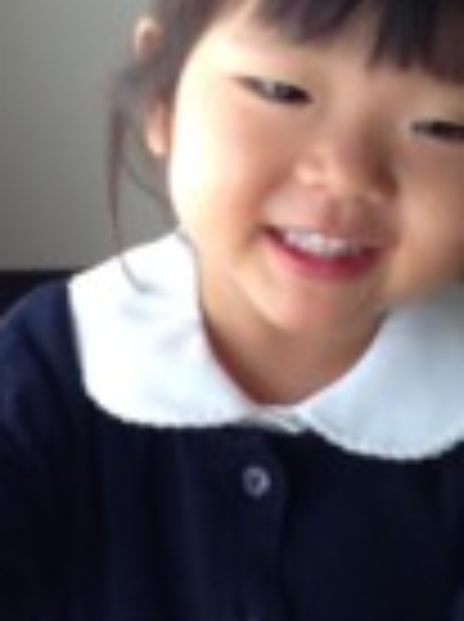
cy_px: 405
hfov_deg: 13.7
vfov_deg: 18.2
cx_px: 216
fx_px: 1936
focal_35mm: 108
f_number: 2.4
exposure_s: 1/60
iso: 50
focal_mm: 4.13
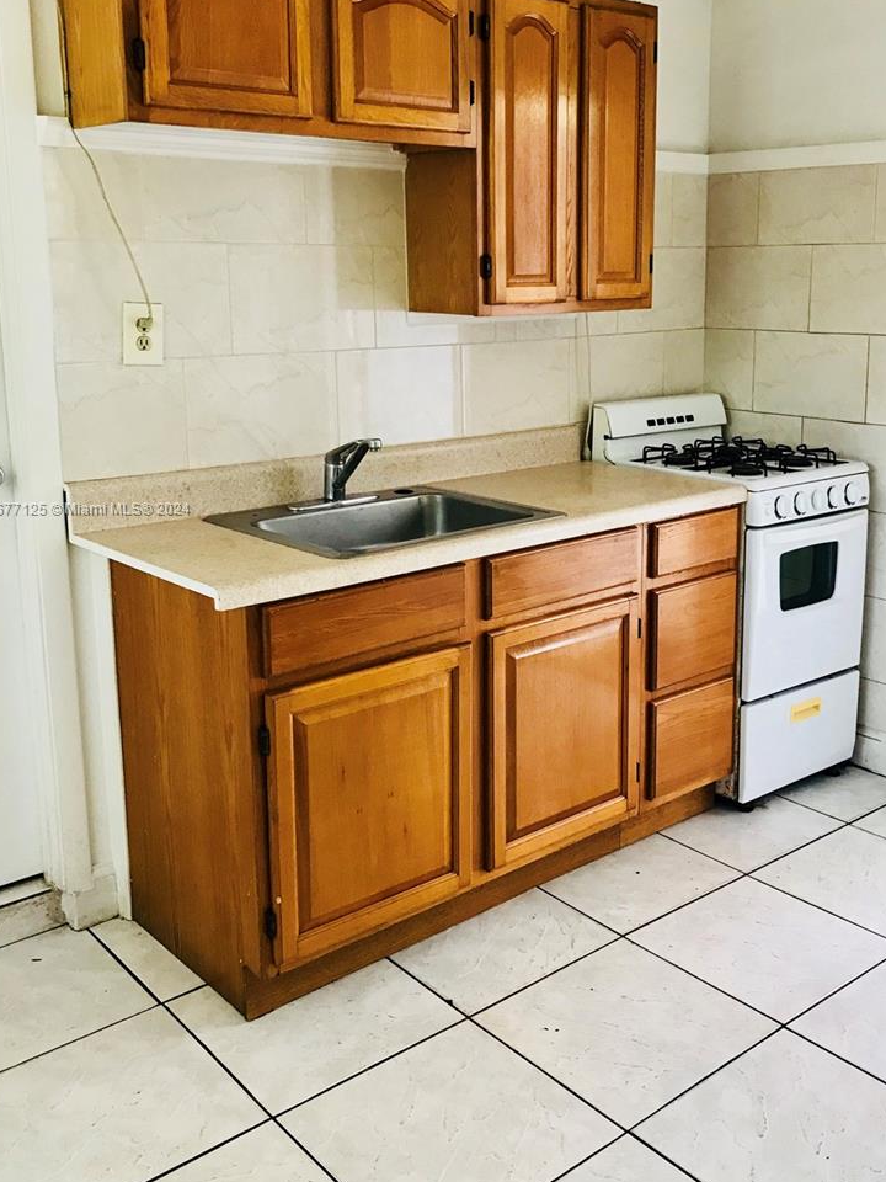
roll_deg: -0.7
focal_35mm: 35
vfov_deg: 52.5
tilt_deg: -9.9
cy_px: 510
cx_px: 518
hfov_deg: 40.6
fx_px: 1194
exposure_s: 1/24
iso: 40
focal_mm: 3.99
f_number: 1.8
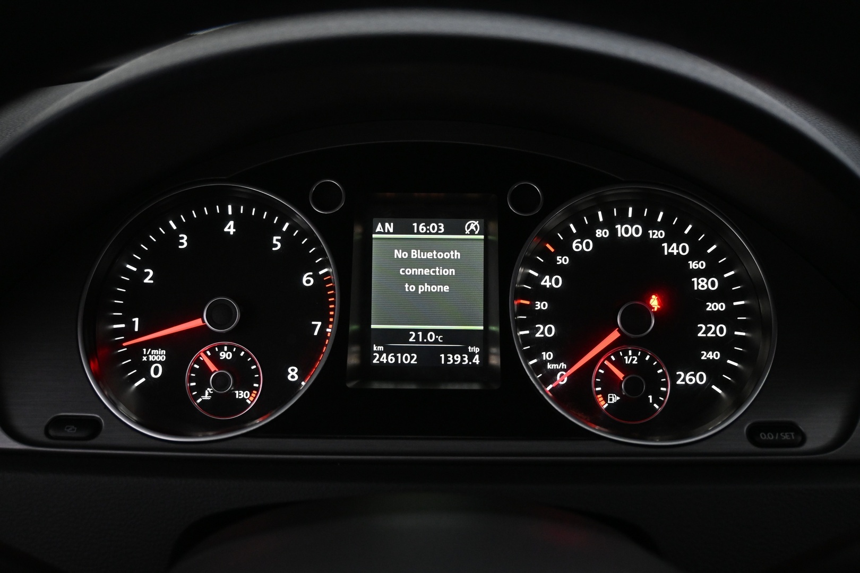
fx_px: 788
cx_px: 430
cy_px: 286
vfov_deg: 40.0
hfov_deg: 57.2
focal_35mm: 33
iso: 2500
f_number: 4
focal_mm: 22
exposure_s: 1/40
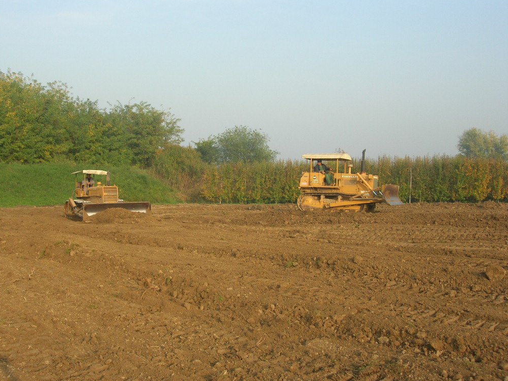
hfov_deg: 47.9
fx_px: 572
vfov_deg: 36.8
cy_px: 189
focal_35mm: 39
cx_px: 248
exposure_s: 1/217
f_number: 4.8
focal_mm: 7.8
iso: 64
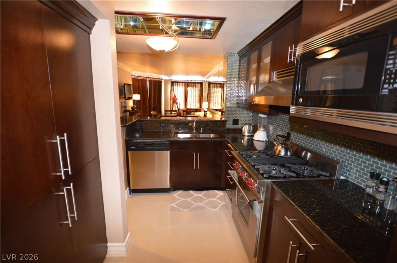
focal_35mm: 15
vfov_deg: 77.2
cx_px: 198
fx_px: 165
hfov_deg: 100.5
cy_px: 132
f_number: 3.5
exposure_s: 1/60
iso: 2200
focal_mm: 10
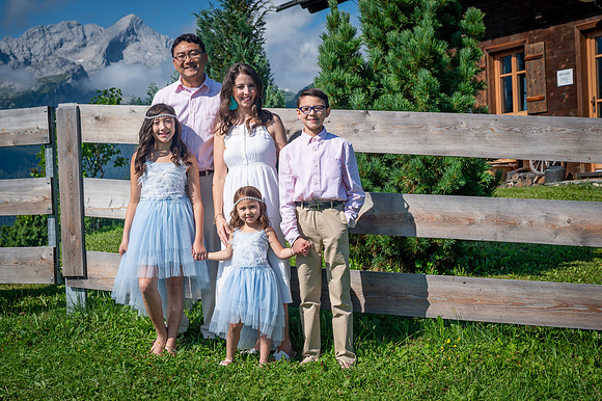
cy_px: 200
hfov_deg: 35.1
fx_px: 953
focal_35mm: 57
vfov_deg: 23.8
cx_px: 301
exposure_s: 1/640
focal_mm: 57
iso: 160
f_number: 6.3
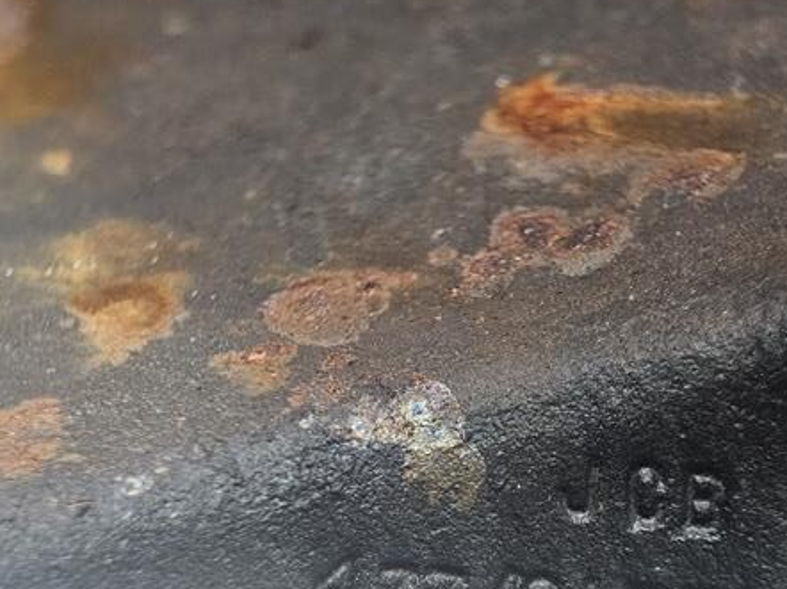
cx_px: 527
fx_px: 909
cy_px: 459
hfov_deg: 46.1
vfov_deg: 35.0
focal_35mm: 40
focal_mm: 5.4
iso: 1000
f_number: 1.8
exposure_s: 1/100
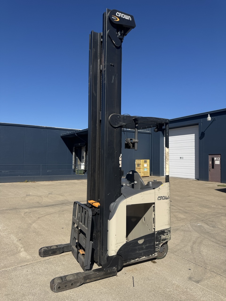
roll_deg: -0.2
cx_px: 113
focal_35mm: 24
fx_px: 209
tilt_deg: +2.2
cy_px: 150
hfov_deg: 56.8
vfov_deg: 71.6
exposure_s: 1/5348
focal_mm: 6.76
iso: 80
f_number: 1.78
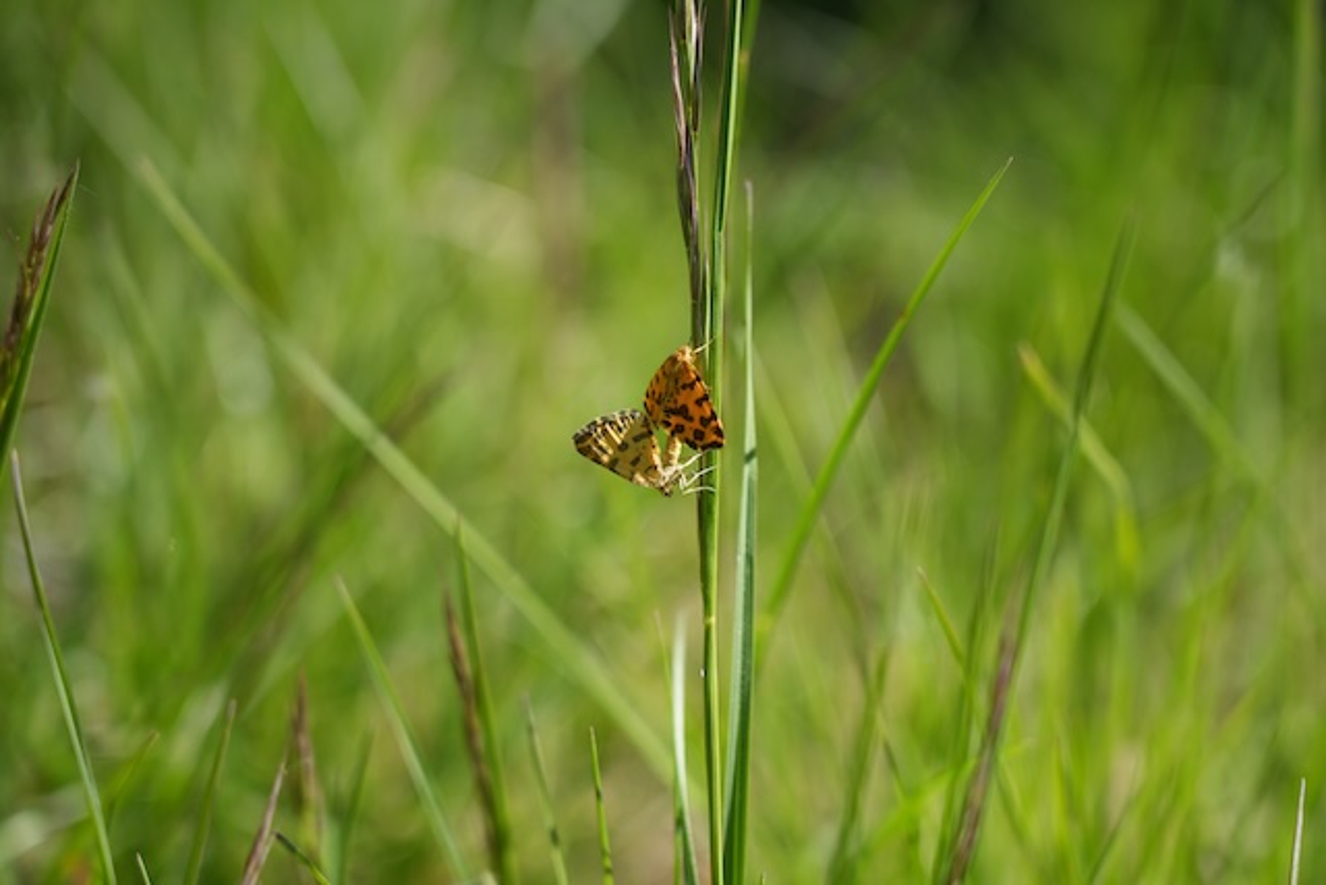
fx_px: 3868
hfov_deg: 19.5
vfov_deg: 13.0
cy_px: 442
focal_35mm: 105
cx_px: 663
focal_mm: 105
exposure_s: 1/500
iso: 125
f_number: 4
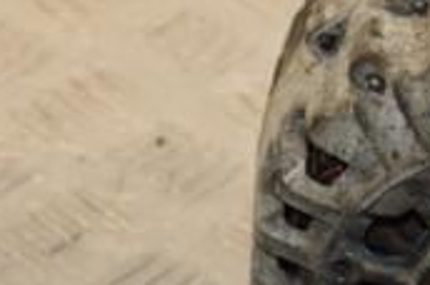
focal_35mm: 304
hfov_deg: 6.8
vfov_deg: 4.5
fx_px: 3624
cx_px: 415
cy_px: 212
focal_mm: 58
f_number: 5.6
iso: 800
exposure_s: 1/200
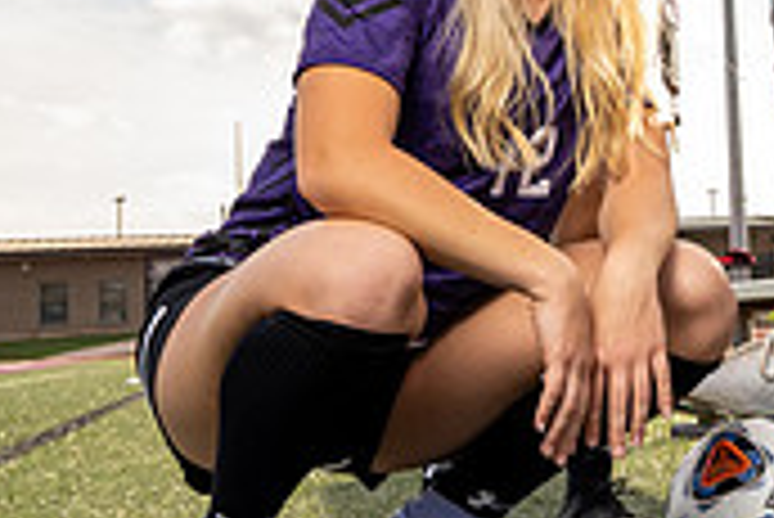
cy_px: -52
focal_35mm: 101
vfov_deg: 13.3
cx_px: 1098
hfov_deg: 18.3
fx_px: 2173
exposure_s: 1/250
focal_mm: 30
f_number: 10
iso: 500
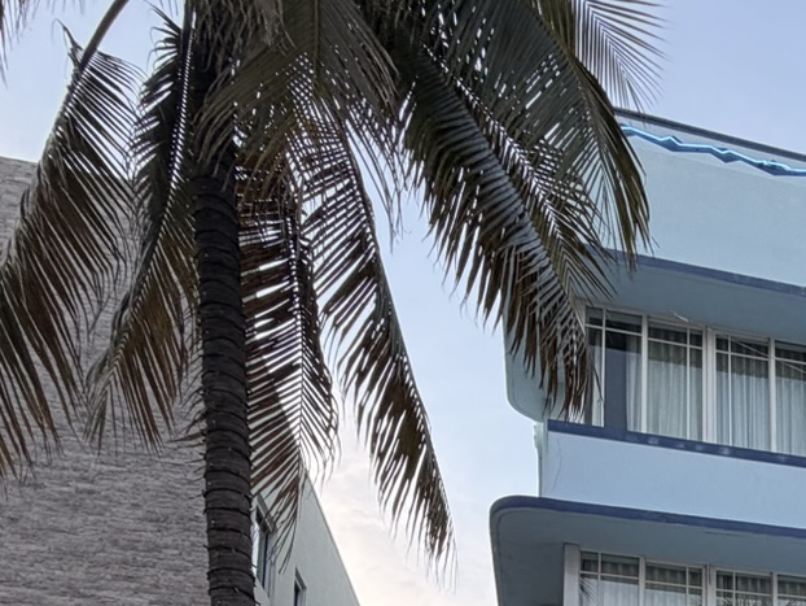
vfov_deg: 24.9
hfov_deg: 36.2
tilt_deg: +9.1
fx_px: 1048
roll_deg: +1.7
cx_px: 872
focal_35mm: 45
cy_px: 904
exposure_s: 1/143
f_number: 2.2
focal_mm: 2.22
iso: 50
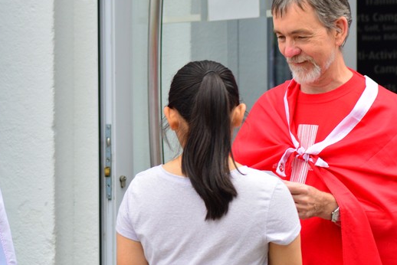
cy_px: 105
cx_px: 208
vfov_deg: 3.0
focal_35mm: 459
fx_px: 5064
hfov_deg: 4.5
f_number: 8
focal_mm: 155
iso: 400
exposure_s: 1/250
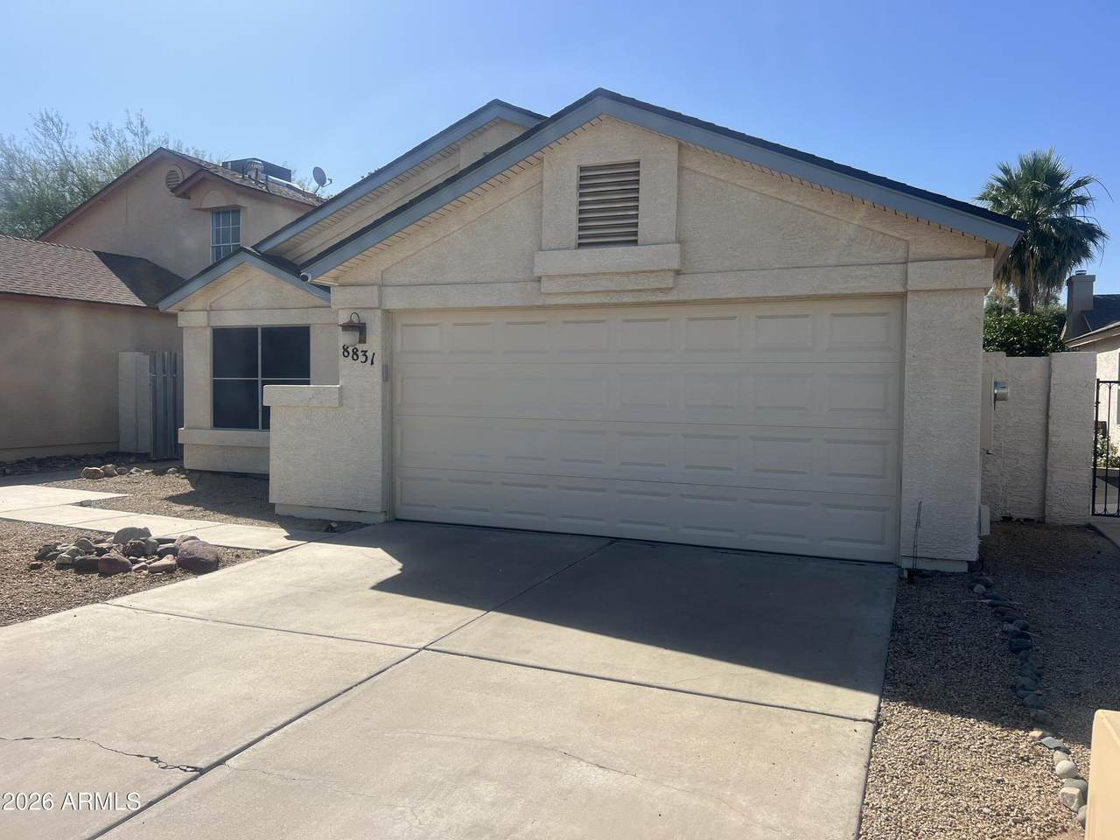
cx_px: 560
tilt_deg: -2.4
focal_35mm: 26
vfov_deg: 53.1
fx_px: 841
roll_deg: +0.3
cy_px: 420
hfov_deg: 67.3
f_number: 1.5
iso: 50
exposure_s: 1/4831
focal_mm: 5.7
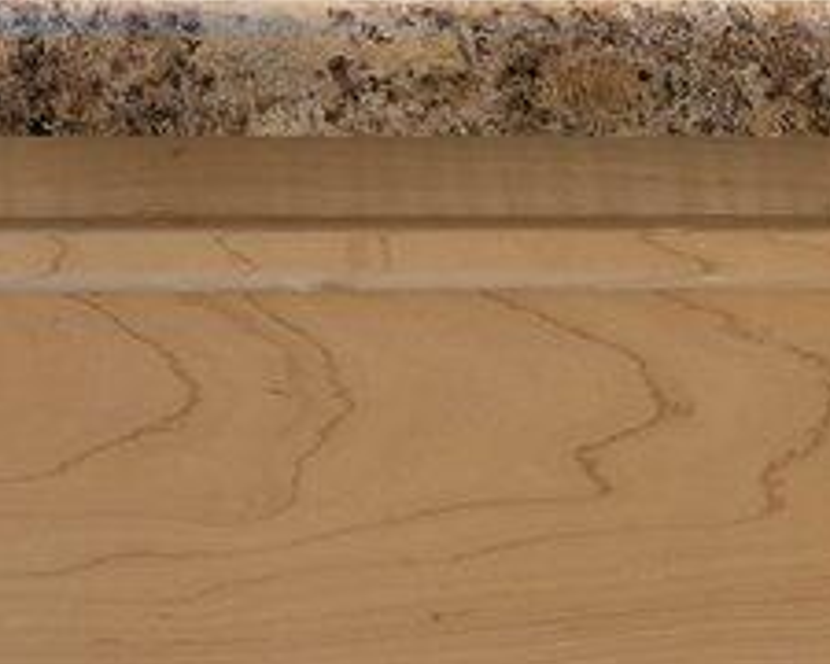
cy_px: -917
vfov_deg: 7.7
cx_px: 439
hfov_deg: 10.3
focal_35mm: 188
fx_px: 4618
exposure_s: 1/2
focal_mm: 22
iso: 500
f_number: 9
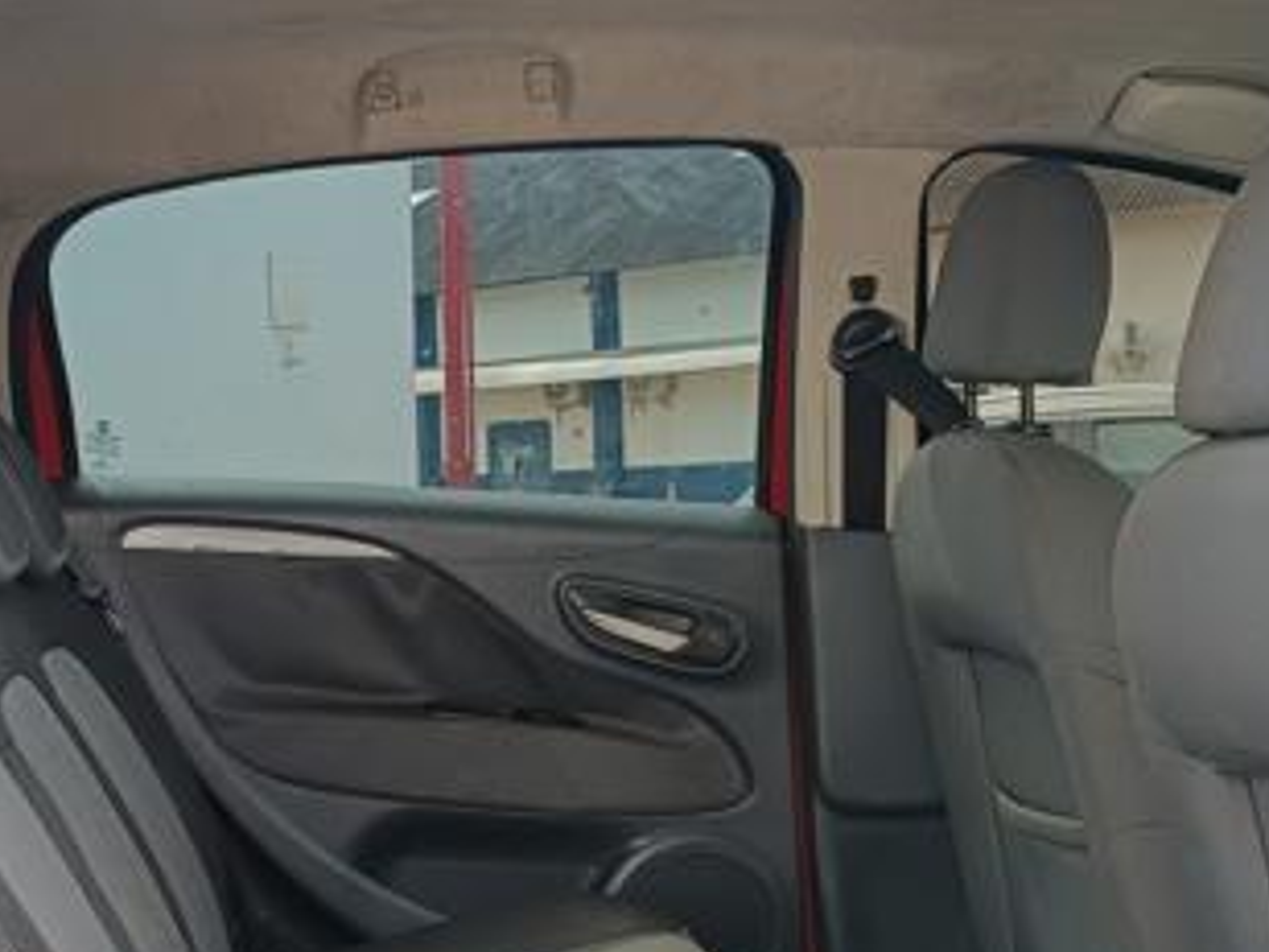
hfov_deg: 35.3
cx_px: 457
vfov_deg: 26.1
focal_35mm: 54
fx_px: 1980
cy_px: 878
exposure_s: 1/120
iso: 181
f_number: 1.8
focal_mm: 4.81
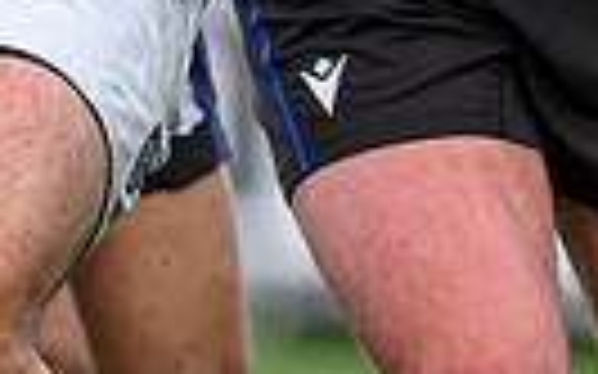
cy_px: -111
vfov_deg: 0.5
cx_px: -405
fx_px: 47438
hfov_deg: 0.7
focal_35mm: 2912
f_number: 4
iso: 500
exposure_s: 1/1600
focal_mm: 400
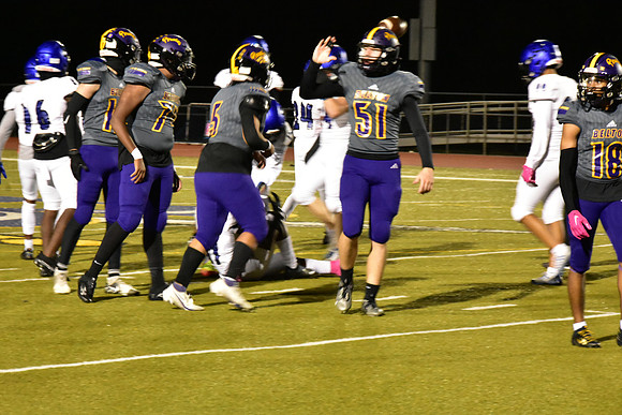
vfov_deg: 8.2
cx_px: 311
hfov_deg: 12.2
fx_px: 2903
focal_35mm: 168
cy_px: 208
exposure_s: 1/60
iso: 9000
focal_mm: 112
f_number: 11
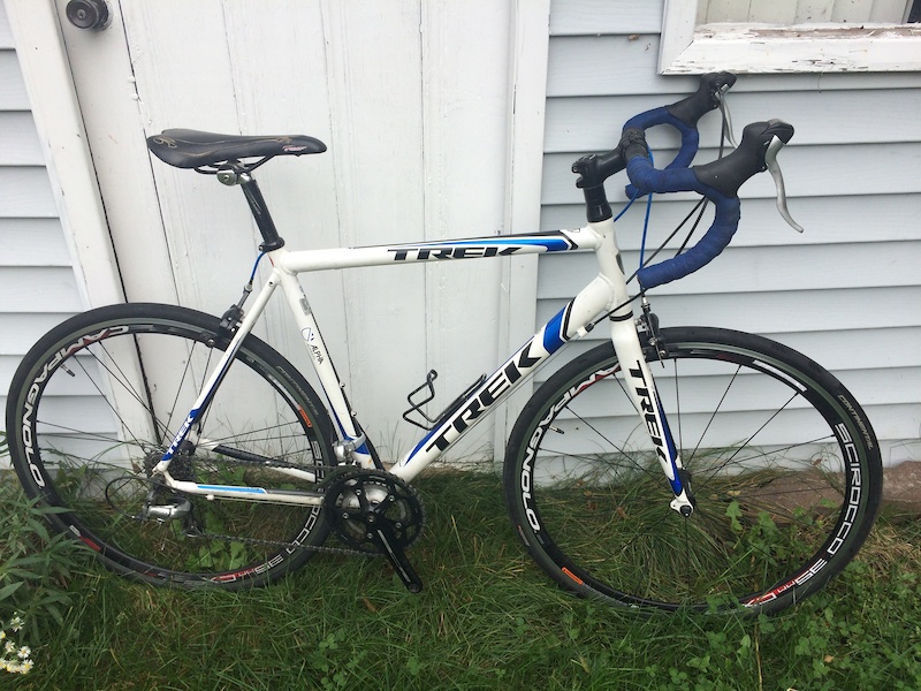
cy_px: 346
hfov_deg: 61.7
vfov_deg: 48.2
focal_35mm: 29
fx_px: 772
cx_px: 460
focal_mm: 4.15
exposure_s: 1/774
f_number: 2.2
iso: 32
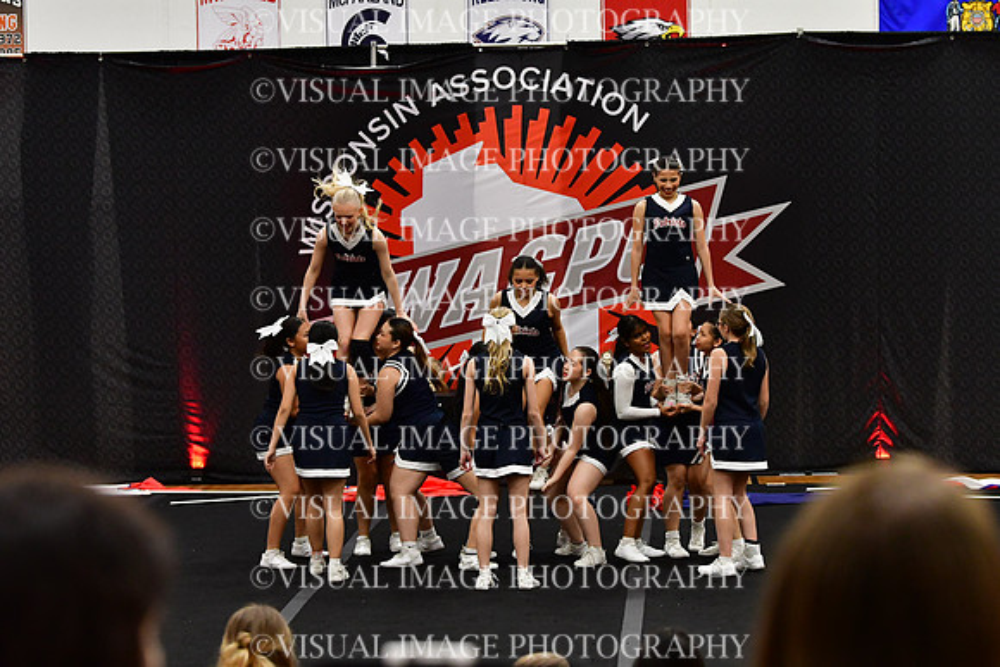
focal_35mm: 117
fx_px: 3251
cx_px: 500
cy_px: 334
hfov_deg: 17.5
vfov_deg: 11.7
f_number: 4
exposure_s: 1/500
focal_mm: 78
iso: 4000
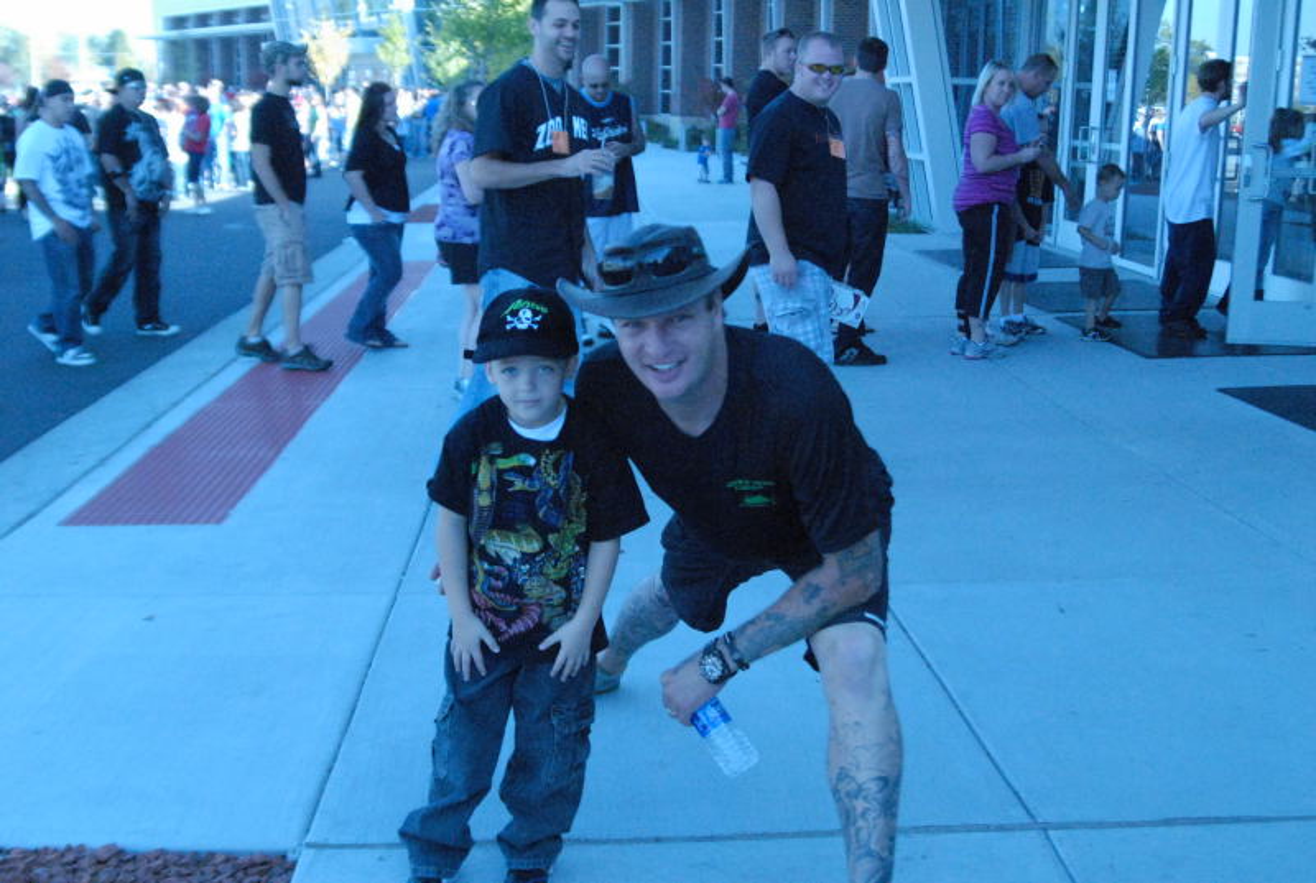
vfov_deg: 32.0
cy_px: 442
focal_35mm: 42
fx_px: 1538
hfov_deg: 46.3
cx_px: 658
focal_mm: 28
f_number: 3.2
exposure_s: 1/8000
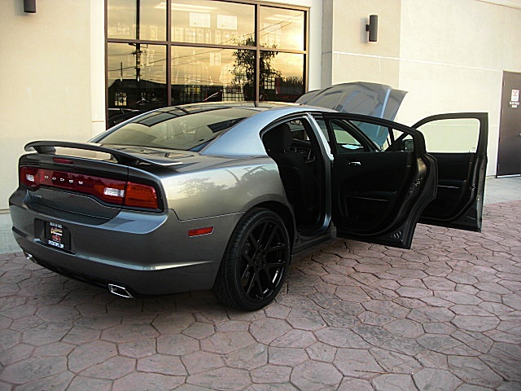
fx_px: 542
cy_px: 196
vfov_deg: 39.7
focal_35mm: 36
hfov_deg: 51.4
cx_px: 260
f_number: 2.8
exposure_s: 1/60
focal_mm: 6.3
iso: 50
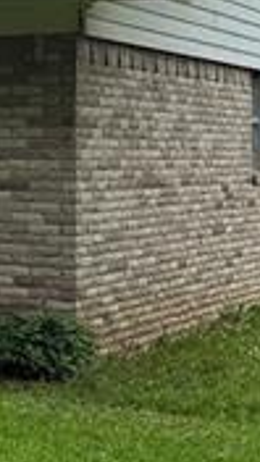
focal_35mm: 114
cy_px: 108
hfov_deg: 9.2
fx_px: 1397
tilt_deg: +2.4
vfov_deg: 18.6
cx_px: -428
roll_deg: -0.9
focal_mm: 6.76
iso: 100
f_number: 1.78
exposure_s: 1/1522
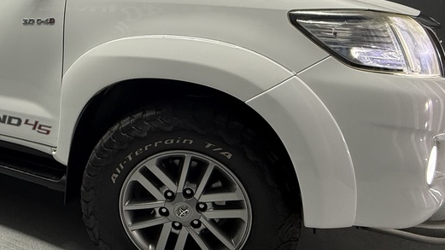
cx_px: 97
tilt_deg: -8.2
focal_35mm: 30
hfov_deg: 59.9
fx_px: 354
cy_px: 90
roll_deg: +0.5
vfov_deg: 38.6
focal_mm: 2.22
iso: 200
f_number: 2.2
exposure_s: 1/100
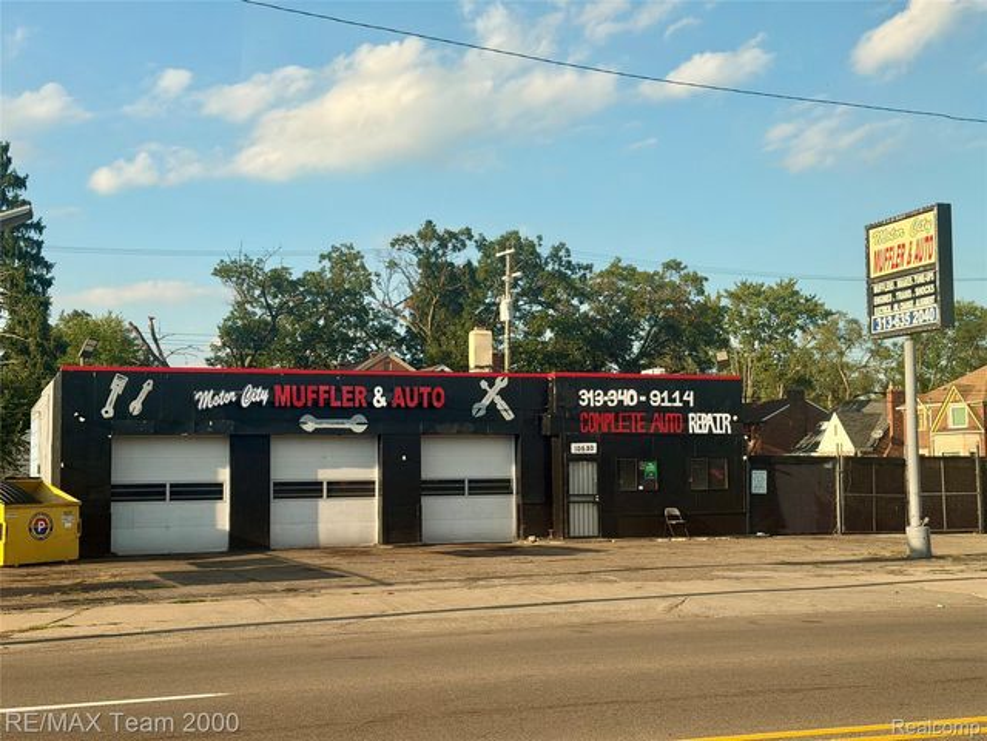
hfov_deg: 39.7
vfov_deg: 30.3
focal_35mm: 48
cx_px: 494
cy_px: 370
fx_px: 1369
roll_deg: +0.5
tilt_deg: +4.4
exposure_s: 1/545
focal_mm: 6.76
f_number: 1.78
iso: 64
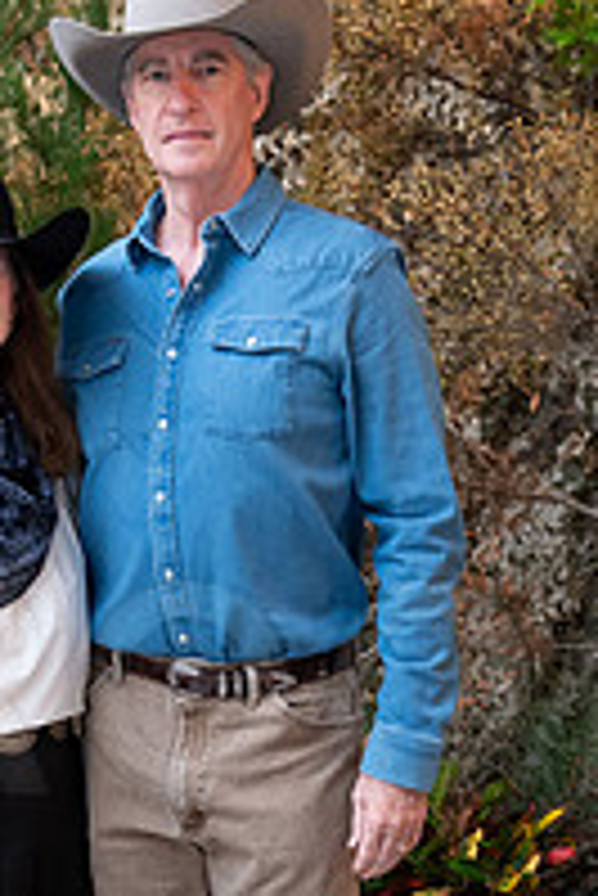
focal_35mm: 86
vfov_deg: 23.4
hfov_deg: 15.9
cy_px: 680
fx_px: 2139
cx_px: 171
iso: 3200
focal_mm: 38
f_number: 5.6
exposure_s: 1/100
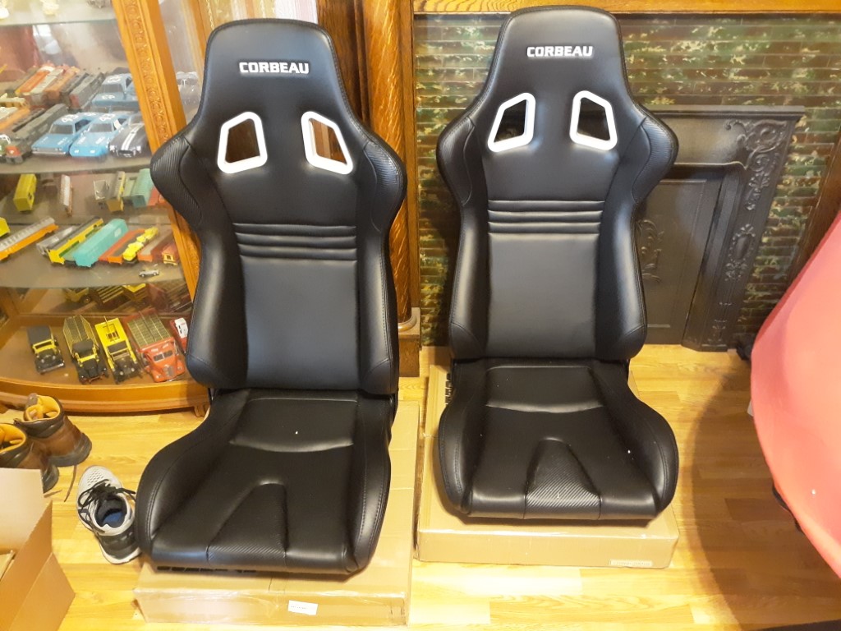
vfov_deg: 49.7
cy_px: 316
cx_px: 420
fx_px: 680
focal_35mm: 28
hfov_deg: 63.4
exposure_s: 1/10
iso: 800
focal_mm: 3.7
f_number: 1.7
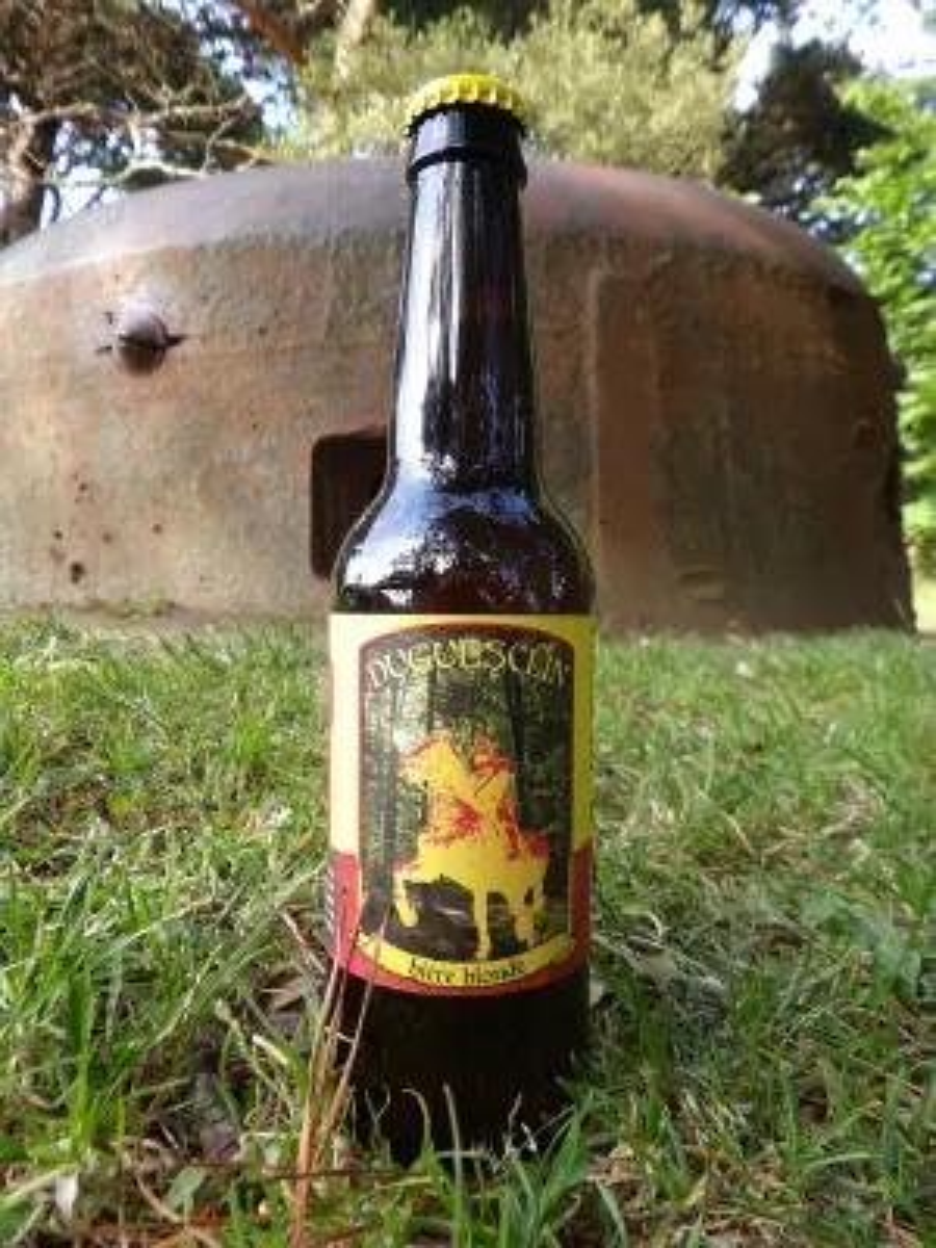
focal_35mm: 24
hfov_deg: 56.8
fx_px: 865
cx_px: 468
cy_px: 624
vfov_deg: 71.6
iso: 100
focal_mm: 4.3
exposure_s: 1/94
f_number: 3.2
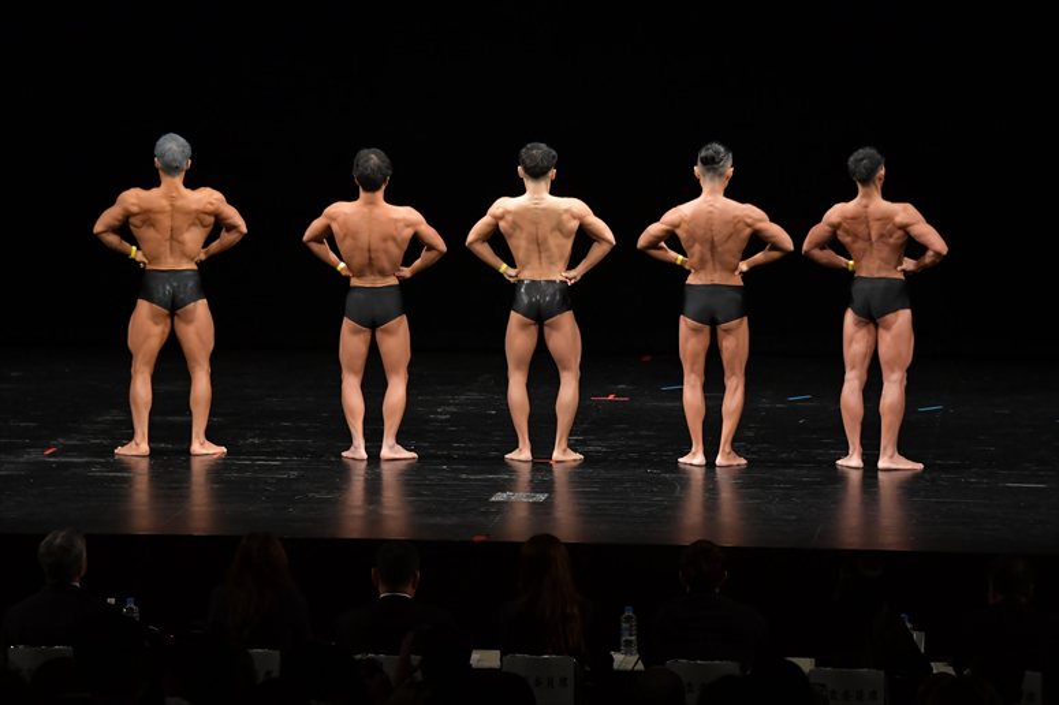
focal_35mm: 147
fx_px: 4322
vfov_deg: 9.3
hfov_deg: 14.0
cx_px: 530
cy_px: 352
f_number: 5.6
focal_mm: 98
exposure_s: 1/400
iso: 2500
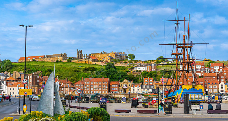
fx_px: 334
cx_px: 115
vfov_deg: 20.6
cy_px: 69
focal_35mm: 56
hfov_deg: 37.7
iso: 1250
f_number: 2.8
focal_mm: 35
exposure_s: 1/8000
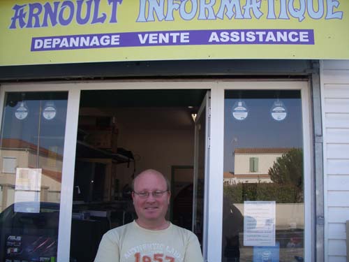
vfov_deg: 40.7
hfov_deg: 52.6
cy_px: 131
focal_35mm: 35
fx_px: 353
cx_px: 174
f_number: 2.6
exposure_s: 1/320
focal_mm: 5.8
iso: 80
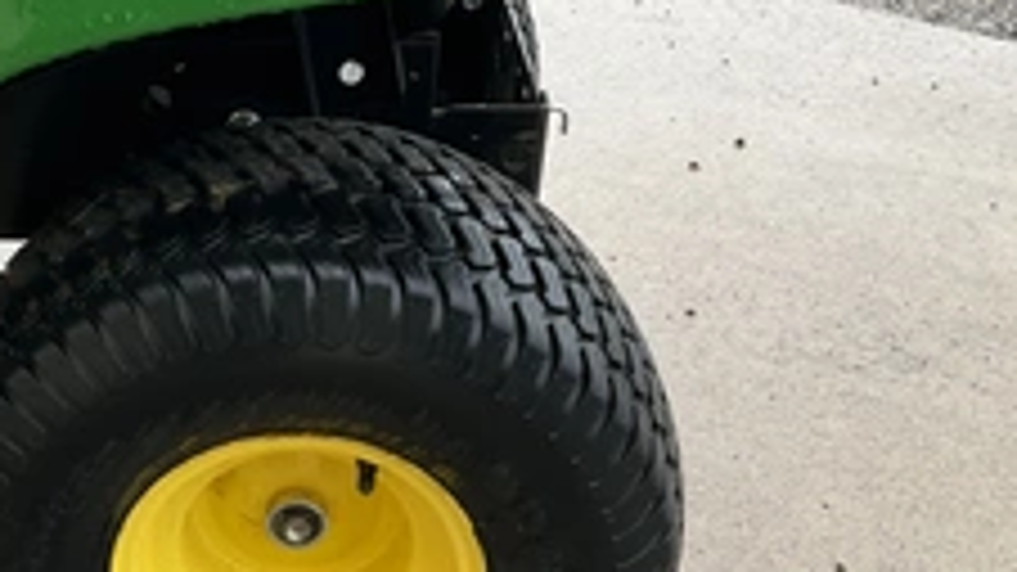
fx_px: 1510
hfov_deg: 35.9
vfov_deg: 21.2
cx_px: 194
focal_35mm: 56
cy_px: 441
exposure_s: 1/122
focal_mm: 3
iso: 20
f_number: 1.8
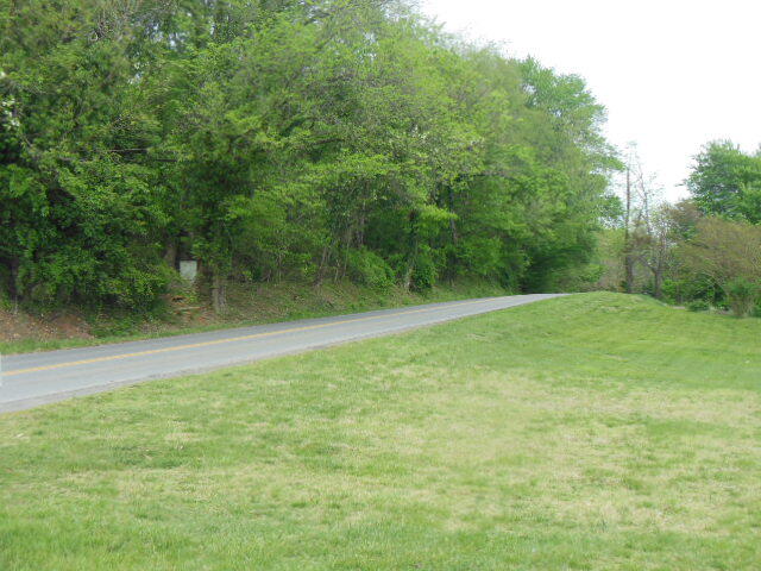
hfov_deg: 43.9
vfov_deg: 33.6
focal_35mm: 43
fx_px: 945
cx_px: 380
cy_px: 286
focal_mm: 7.7
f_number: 3.8
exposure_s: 1/400
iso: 125
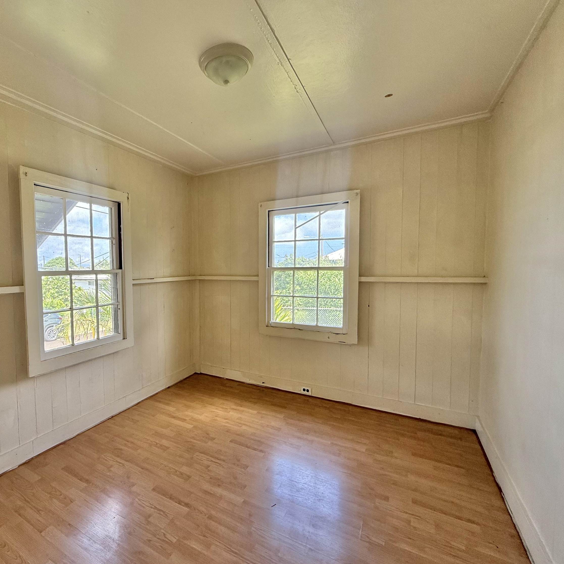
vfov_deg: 84.0
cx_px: 206
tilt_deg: -2.3
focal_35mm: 17
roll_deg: +0.7
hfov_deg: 82.1
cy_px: 285
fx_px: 313
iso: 64
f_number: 2.2
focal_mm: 2.22
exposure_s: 1/99
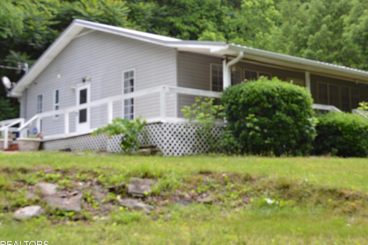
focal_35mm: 54
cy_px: 91
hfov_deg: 36.6
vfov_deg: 25.0
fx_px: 552
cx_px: 232
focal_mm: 26
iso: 125
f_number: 5.6
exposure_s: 1/125
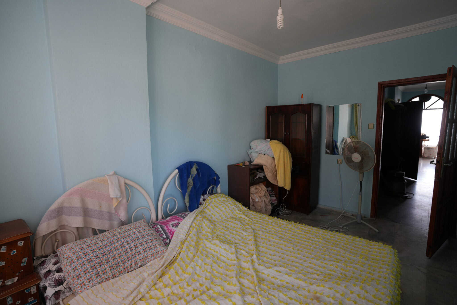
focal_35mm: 17
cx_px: 228
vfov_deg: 70.4
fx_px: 216
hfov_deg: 93.3
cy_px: 152
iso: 500
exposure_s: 1/160
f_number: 4
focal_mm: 17
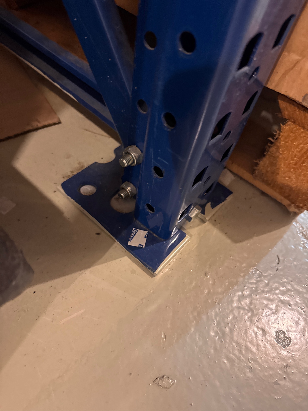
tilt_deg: -53.5
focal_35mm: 24
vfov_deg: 71.6
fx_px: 285
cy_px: 206
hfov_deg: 56.8
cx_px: 154
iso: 640
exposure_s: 1/33
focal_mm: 6.76
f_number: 1.78
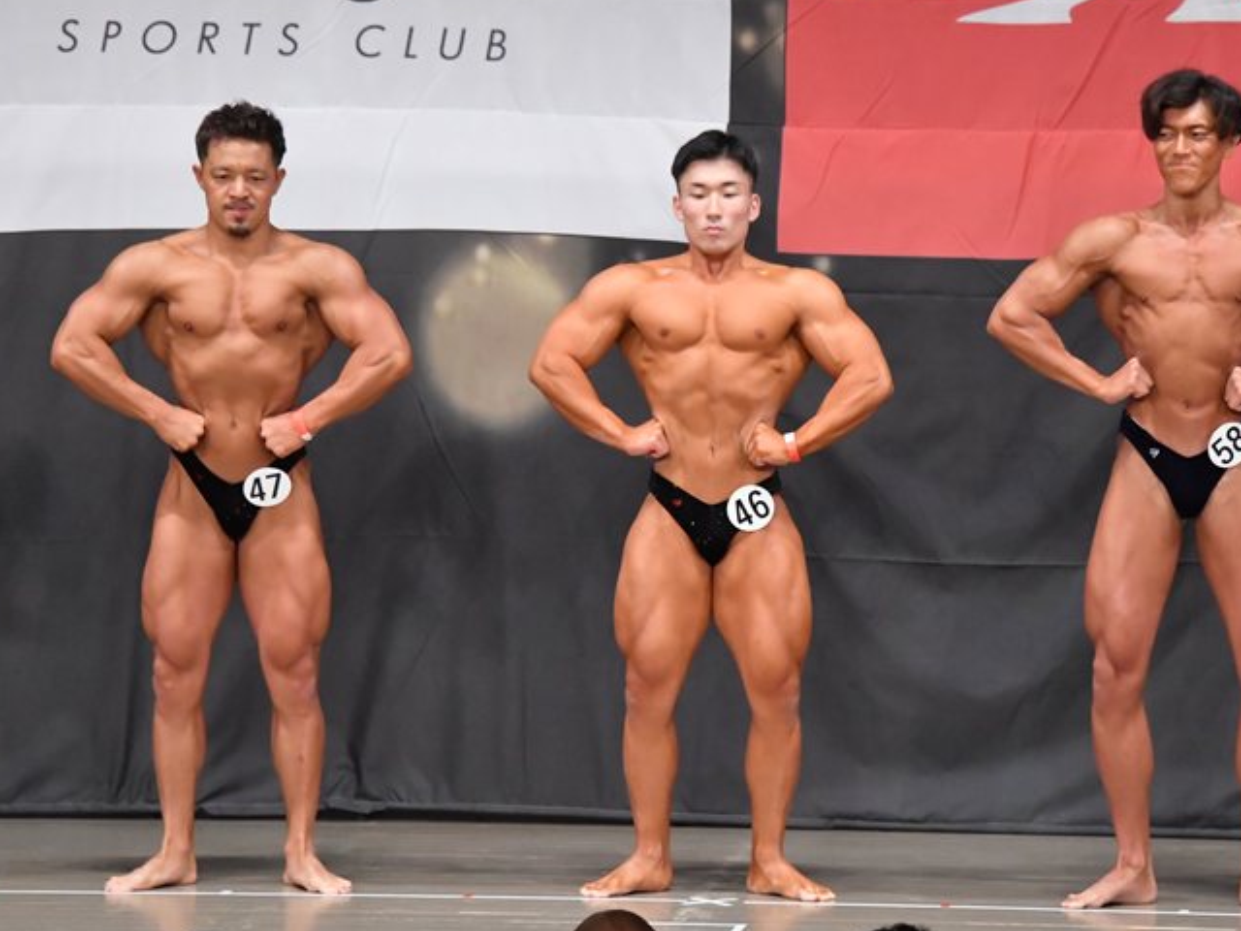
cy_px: 477
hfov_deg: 8.4
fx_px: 8425
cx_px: 730
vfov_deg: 6.3
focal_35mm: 235
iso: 6400
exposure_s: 1/400
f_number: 5.6
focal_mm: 135
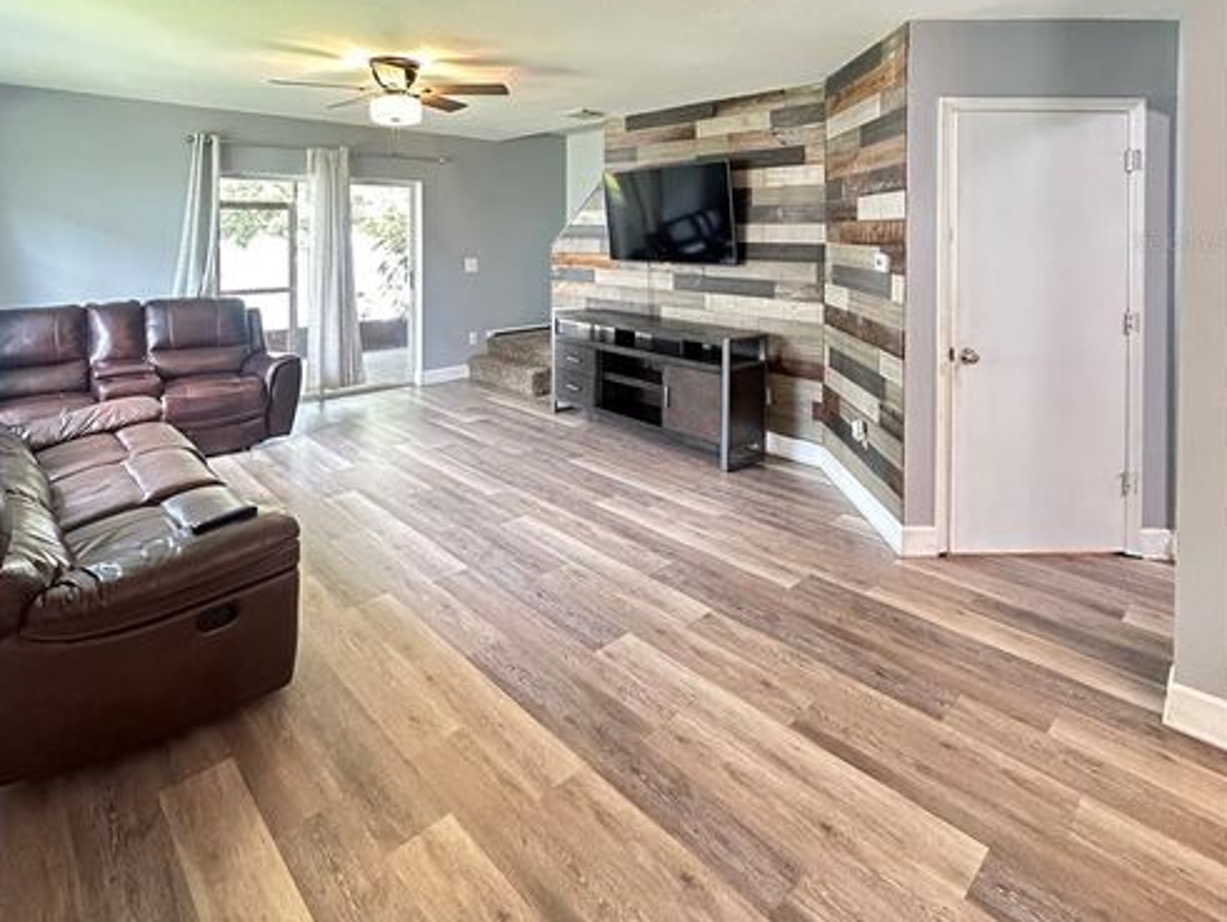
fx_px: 674
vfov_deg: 65.0
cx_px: 605
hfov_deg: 84.6
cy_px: 241
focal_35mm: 19
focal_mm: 2.22
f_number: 2.2
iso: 800
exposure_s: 1/60
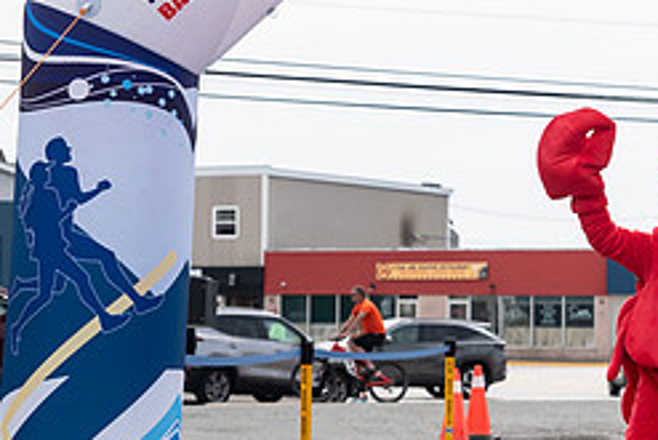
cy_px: 190
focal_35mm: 143
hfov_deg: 14.1
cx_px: 695
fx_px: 2615
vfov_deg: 9.6
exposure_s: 1/4000
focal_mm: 56
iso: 800
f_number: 4
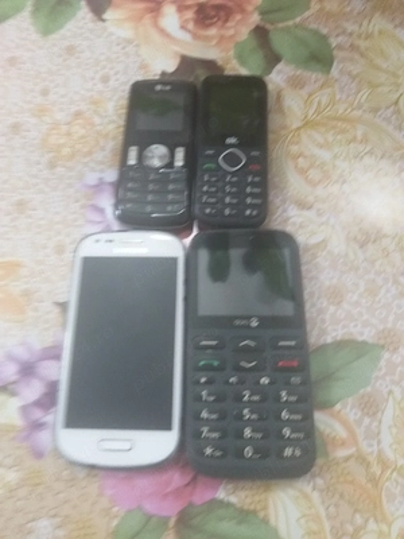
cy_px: 270
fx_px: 405
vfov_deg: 67.3
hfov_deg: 53.1
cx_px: 202
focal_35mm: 26
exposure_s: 1/25
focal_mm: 3.93
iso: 200
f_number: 1.7
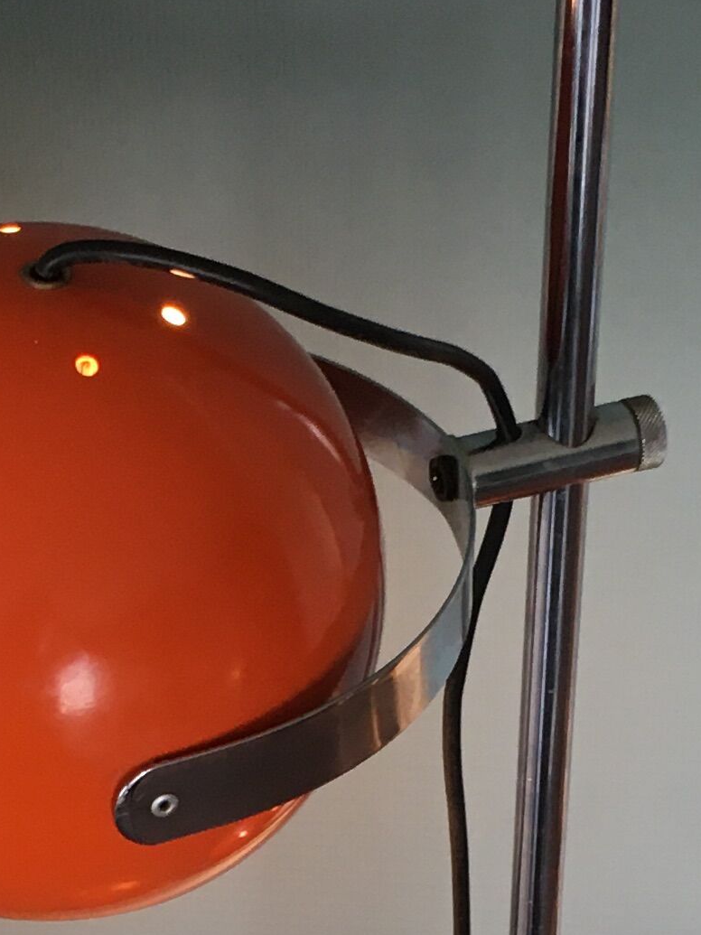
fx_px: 3052
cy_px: 1017
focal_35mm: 113
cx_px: 313
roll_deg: +0.1
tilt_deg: -41.8
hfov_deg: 13.1
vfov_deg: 16.9
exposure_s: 1/33
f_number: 2.2
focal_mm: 4.15
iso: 80
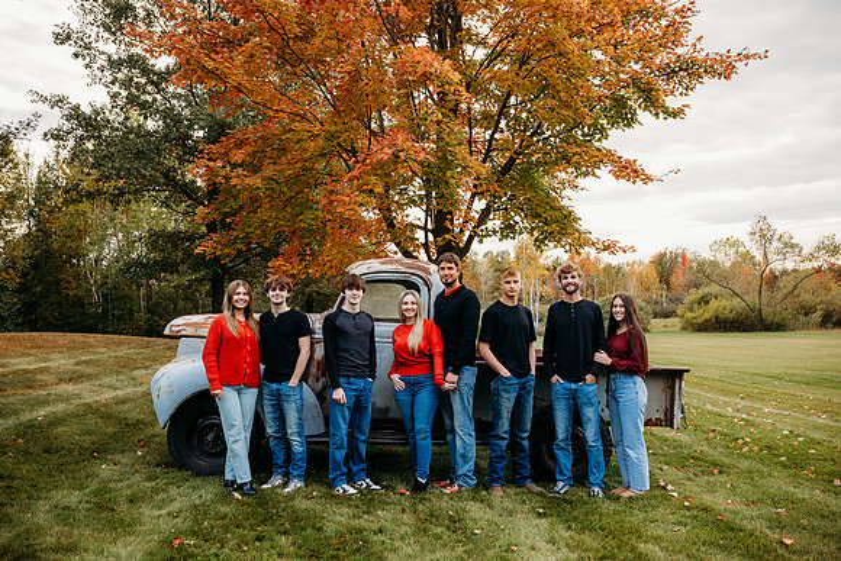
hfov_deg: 58.4
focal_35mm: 32
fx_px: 753
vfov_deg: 40.9
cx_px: 420
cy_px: 280
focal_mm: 32
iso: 400
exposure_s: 1/250
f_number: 5.6
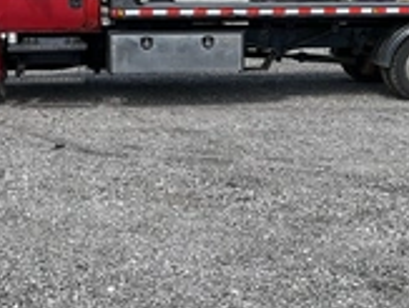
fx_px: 841
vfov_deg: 20.6
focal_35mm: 71
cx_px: 248
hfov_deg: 27.3
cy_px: 73
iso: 25
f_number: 1.8
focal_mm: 3
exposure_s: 1/465
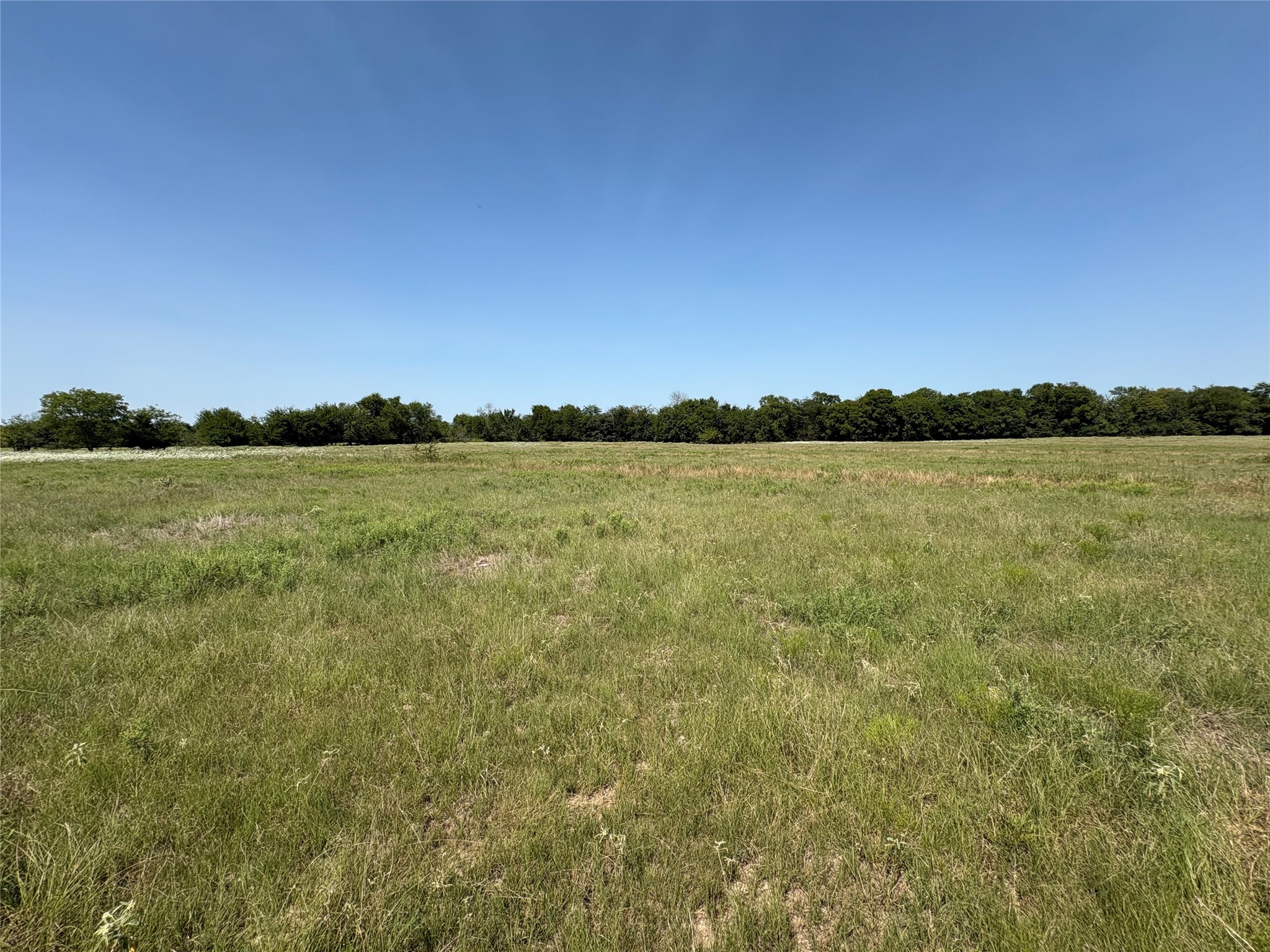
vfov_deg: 85.7
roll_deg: -1.9
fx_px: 514
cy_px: 476
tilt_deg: -5.0
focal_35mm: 14
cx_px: 635
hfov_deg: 102.1
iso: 40
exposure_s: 1/2028
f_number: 2.2
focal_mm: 2.22
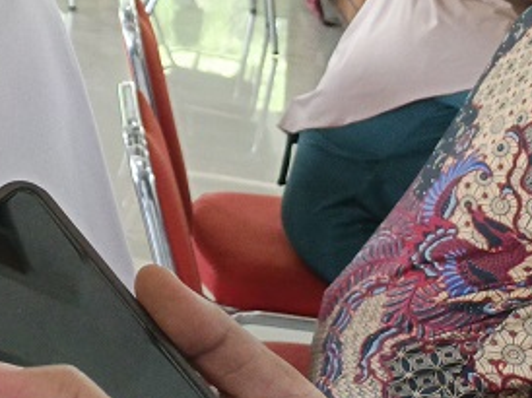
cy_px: -274
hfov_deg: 18.9
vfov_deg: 15.5
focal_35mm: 84
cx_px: -379
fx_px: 1290
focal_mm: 5.56
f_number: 1.8
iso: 734
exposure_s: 1/50
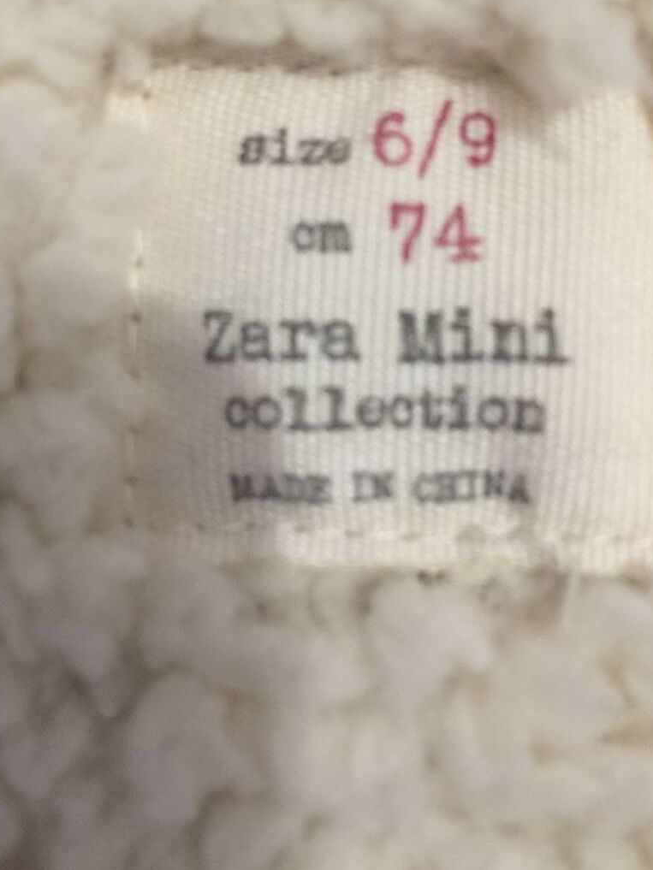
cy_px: 301
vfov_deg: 48.3
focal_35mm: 38
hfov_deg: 37.6
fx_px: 956
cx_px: 394
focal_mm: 4.15
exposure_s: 1/15
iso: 64
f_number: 2.2
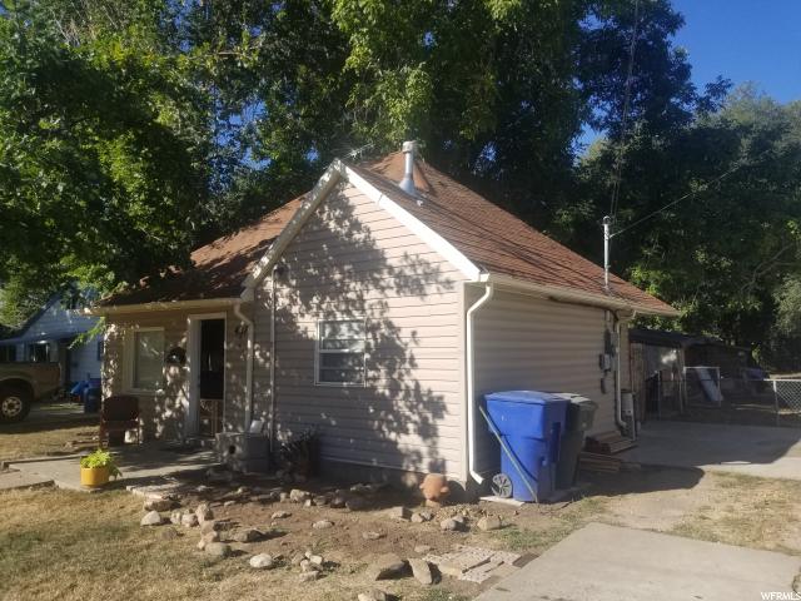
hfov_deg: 67.3
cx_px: 400
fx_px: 602
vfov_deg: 53.1
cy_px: 300
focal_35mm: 26
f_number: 1.7
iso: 50
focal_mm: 4.25
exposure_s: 1/2168
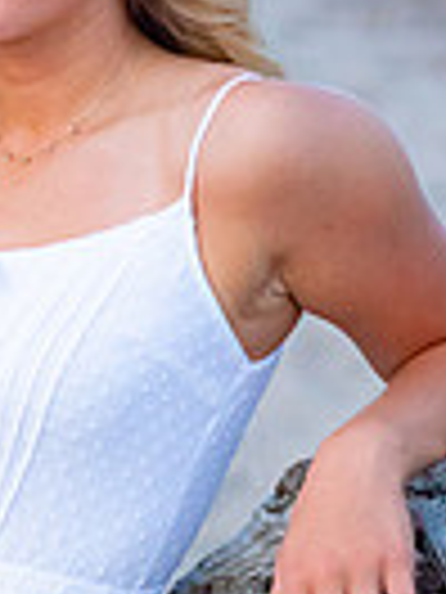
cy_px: 446
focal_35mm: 294
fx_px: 5051
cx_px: -74
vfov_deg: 6.7
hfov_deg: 5.0
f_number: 1.8
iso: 1600
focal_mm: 43
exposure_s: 1/250
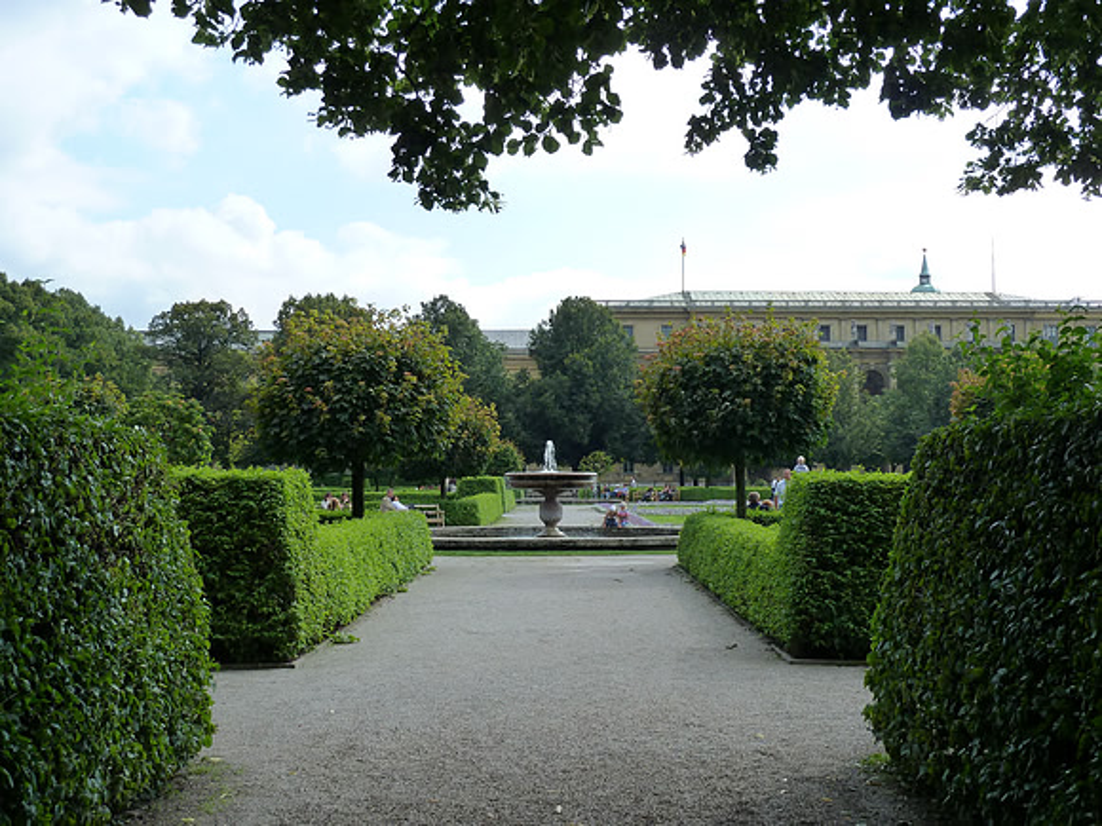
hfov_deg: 42.9
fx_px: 1401
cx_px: 551
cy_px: 413
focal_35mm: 44
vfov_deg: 32.9
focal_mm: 7.3
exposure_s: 1/400
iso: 125
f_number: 4
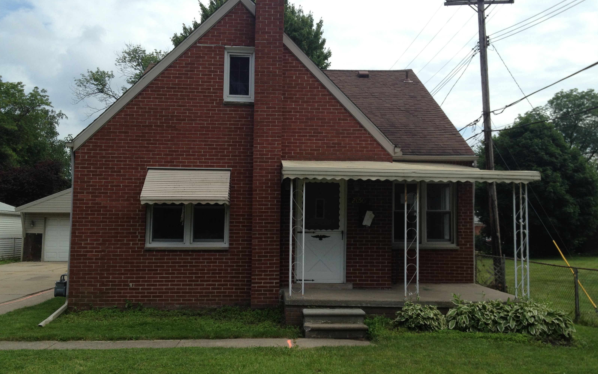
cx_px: 306
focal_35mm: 38
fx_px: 619
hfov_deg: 51.5
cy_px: 188
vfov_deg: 33.6
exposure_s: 1/1314
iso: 50
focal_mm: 4.28
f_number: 2.4
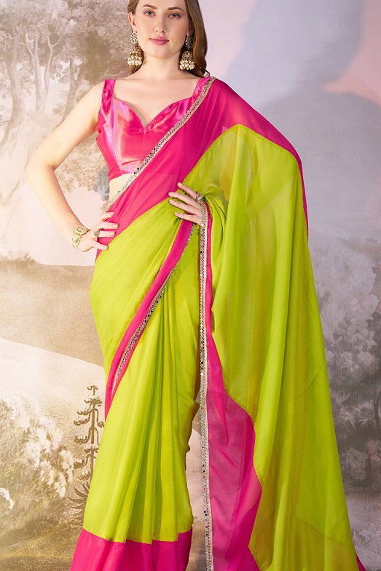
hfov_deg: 17.7
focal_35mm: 77
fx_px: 1222
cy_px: 261
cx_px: 183
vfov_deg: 26.3
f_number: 4
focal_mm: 51
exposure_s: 1/160
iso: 160
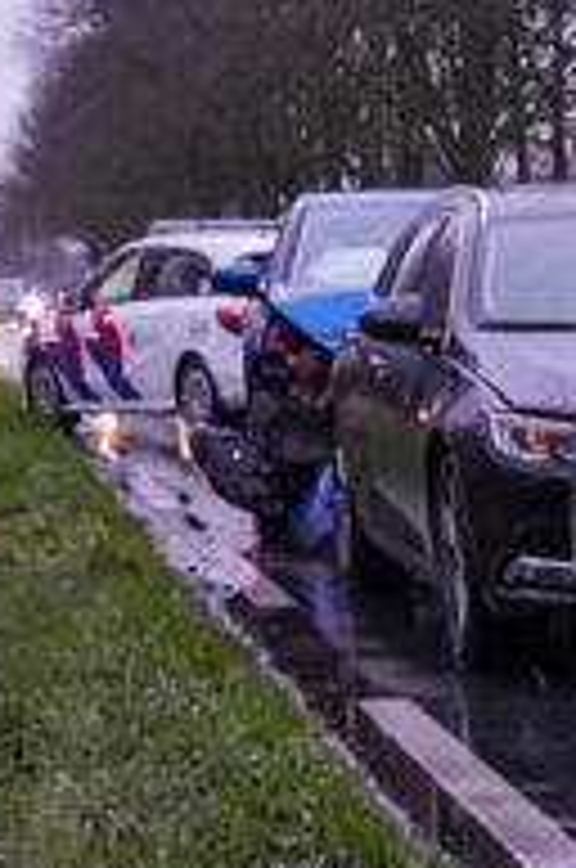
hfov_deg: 9.2
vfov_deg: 15.5
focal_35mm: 131
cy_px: 765
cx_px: 1436
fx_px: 3155
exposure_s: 1/125
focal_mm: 24
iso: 4000
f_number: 6.3
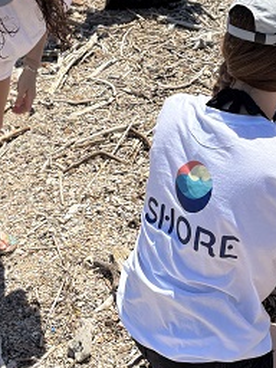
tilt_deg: -24.1
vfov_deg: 31.3
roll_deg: -6.6
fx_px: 648
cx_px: 157
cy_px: 112
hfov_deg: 24.0
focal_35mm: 61
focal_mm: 5.96
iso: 50
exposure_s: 1/4329
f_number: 1.6
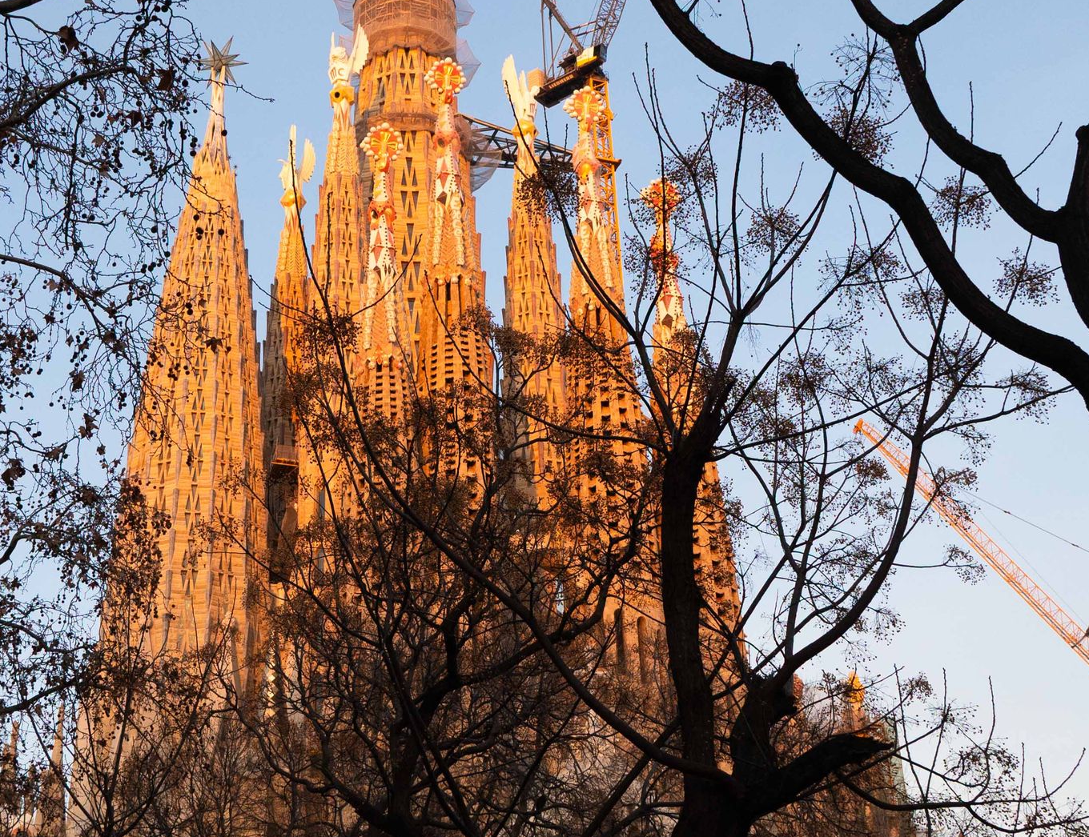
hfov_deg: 33.4
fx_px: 1810
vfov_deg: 26.1
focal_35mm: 57
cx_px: 448
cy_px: 386
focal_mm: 25
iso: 1250
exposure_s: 1/500
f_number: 6.3
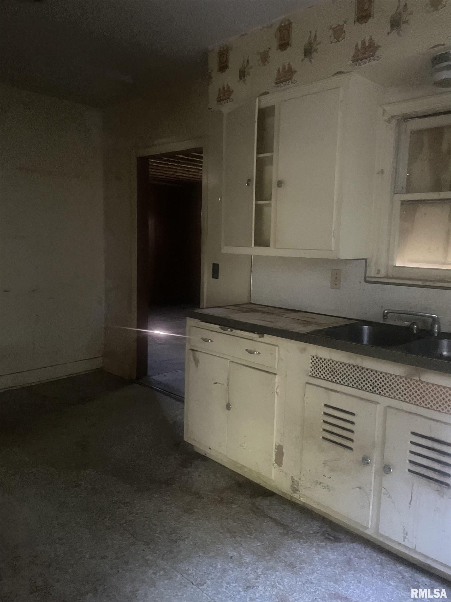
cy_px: 301
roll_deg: -0.9
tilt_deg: -5.5
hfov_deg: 53.1
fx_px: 452
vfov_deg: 67.3
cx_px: 226
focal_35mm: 26
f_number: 1.6
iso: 1000
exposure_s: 1/30
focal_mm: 4.2
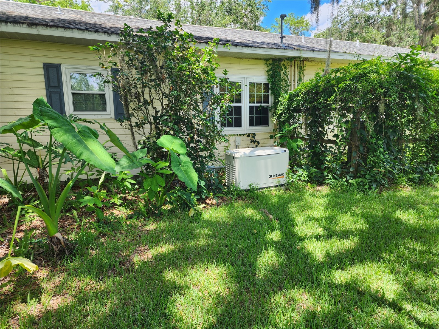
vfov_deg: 58.9
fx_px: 292
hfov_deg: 73.9
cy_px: 164
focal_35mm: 23
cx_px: 220
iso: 12
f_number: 1.8
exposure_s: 1/187
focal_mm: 6.4
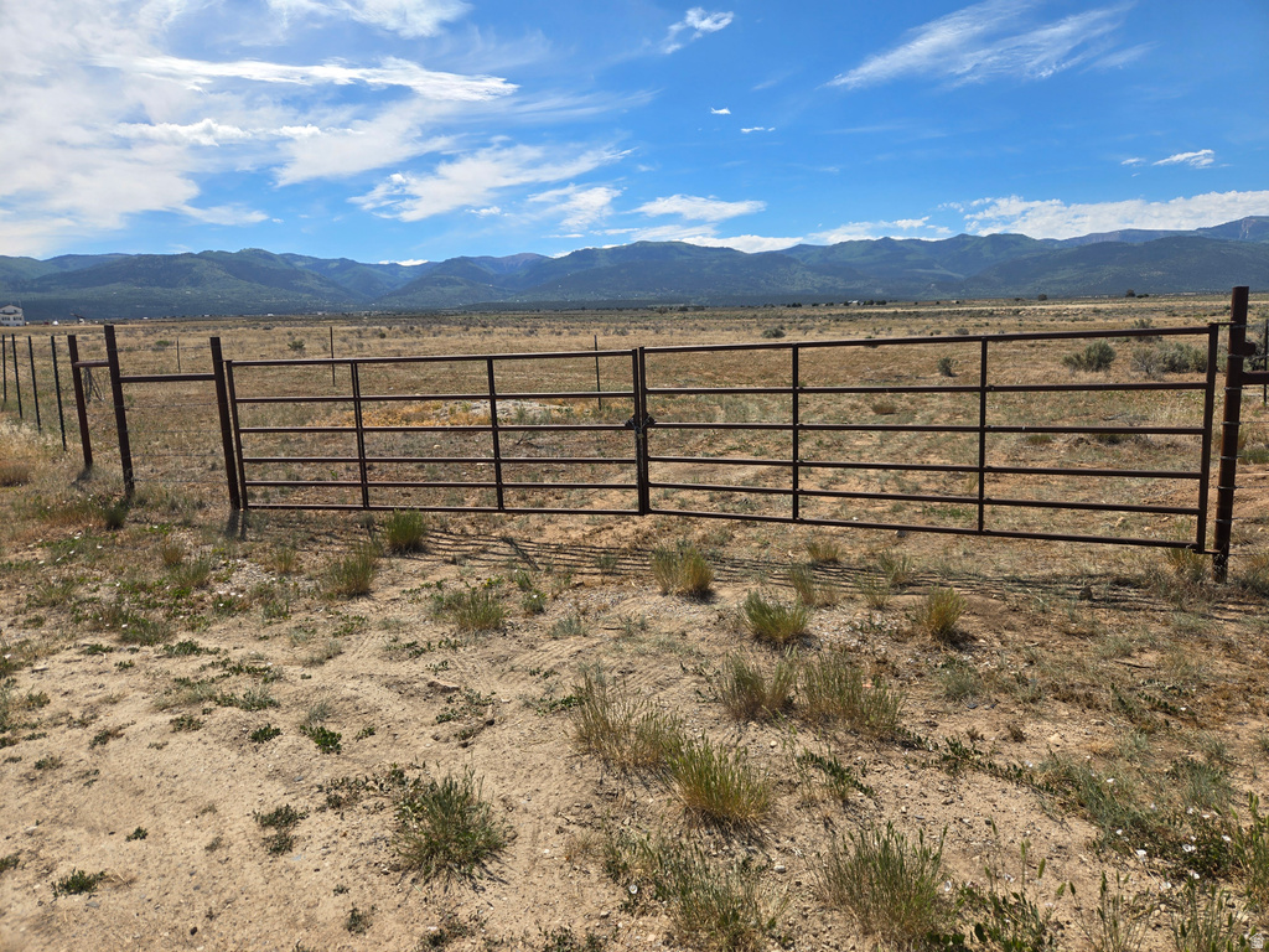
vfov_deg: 58.9
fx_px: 843
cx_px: 634
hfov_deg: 73.9
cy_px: 476
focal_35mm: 23
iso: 25
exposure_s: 1/2333
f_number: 1.8
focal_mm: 5.4
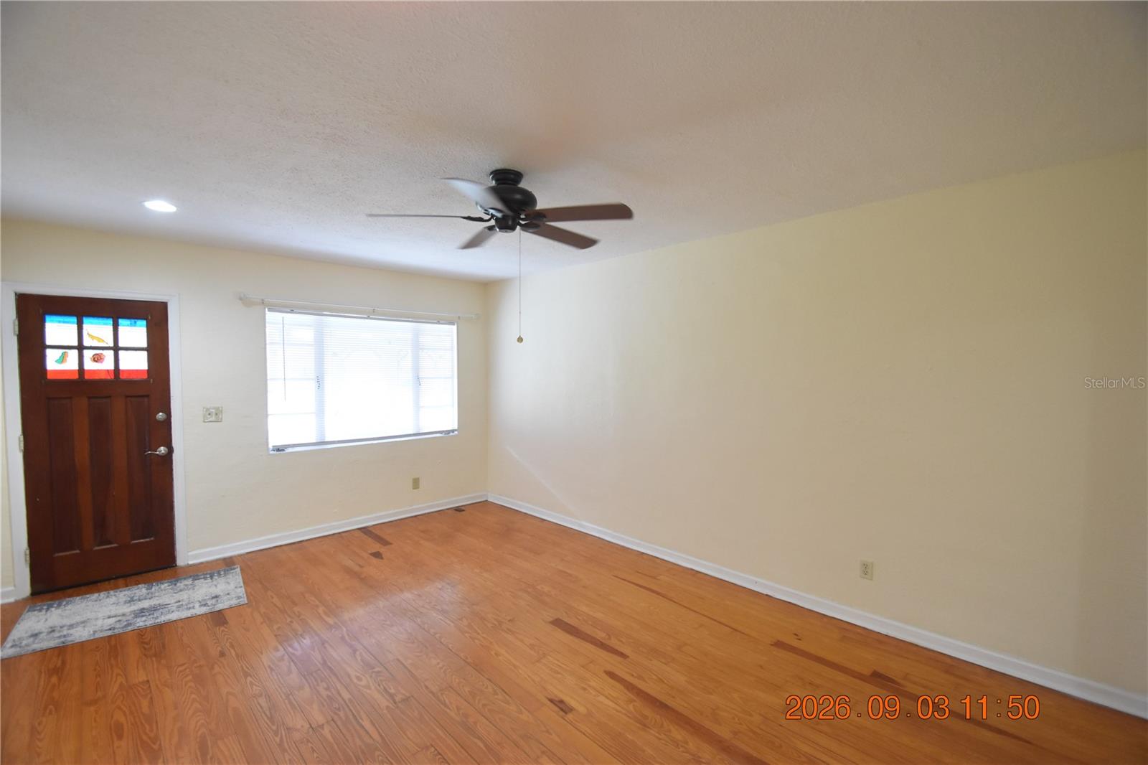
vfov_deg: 77.3
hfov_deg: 100.4
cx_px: 574
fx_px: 478
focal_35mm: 15
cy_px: 382
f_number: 3.5
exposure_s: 1/60
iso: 1400
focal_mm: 10
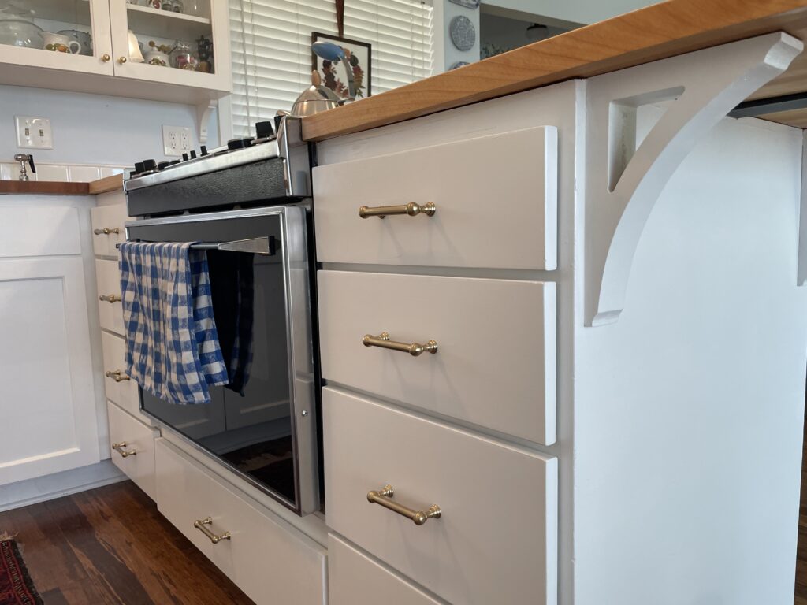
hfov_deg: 67.3
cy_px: 302
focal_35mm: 26
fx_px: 606
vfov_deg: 53.1
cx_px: 404
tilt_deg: -7.5
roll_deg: +2.1
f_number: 1.6
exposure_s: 1/120
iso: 100
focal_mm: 4.2
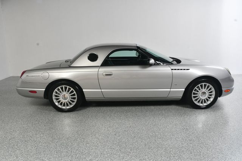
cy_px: 80
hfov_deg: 67.4
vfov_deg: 47.9
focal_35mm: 27
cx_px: 121
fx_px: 181
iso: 100
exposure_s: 1/160
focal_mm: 18
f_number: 11
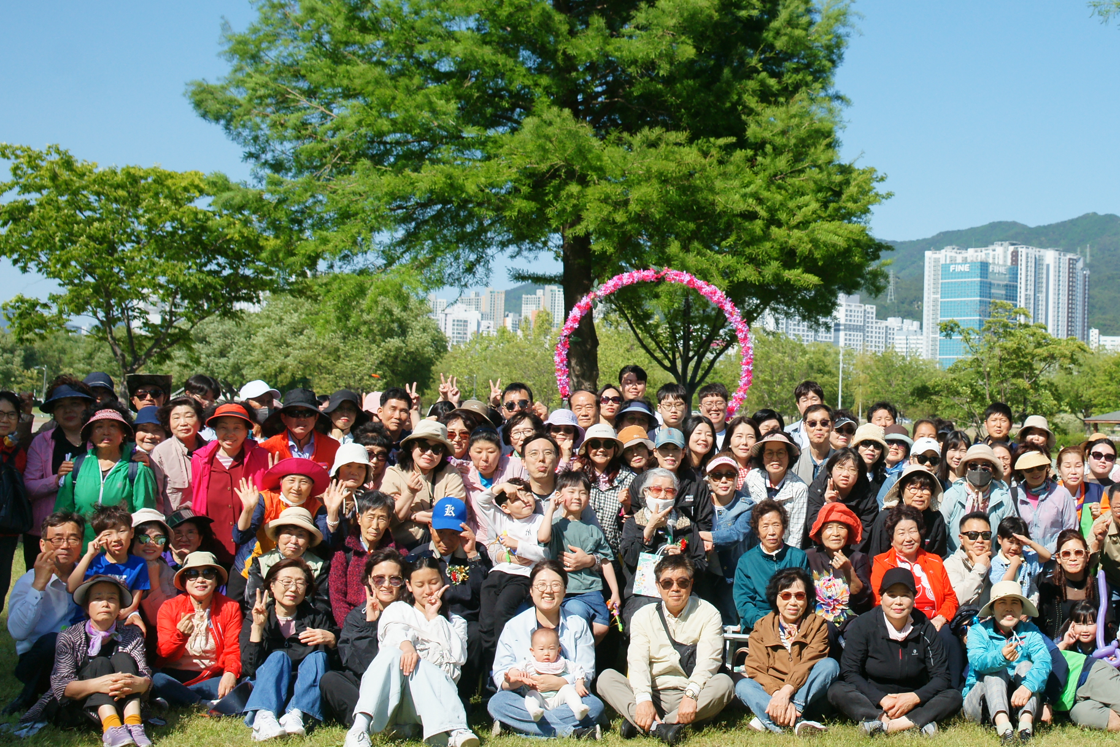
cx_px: 846
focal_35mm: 58
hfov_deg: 33.8
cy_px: 303
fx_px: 1804
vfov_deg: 23.4
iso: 200
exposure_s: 1/1000
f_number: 5.6
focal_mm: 35
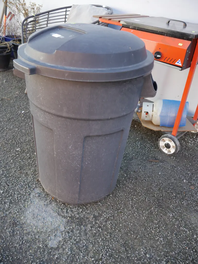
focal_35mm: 28
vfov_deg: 63.4
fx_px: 213
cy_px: 132
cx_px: 99
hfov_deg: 49.8
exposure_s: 1/125
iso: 200
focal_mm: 14
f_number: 3.5
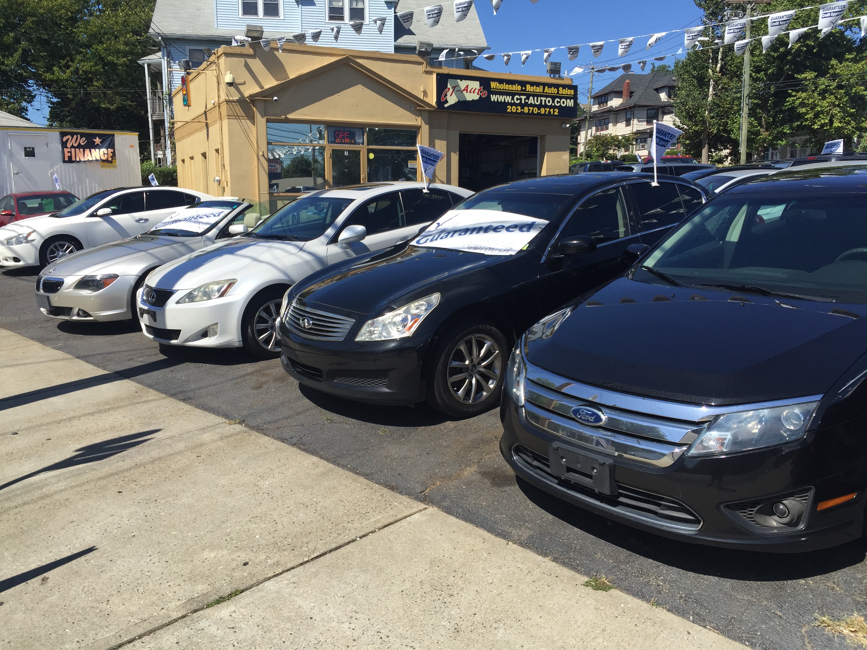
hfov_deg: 61.7
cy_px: 325
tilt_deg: -9.7
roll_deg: -1.1
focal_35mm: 29
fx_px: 726
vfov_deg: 48.2
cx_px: 434
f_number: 2.2
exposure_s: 1/1721
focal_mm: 4.15
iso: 32
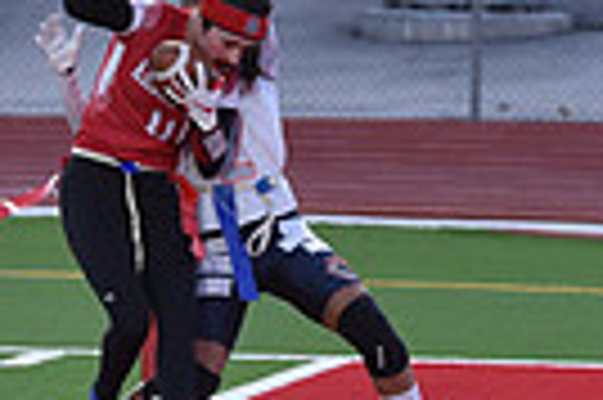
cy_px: 137
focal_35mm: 433
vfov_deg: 3.2
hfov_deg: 4.8
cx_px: 176
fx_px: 7244
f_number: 2.8
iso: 800
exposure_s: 1/500
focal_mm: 100
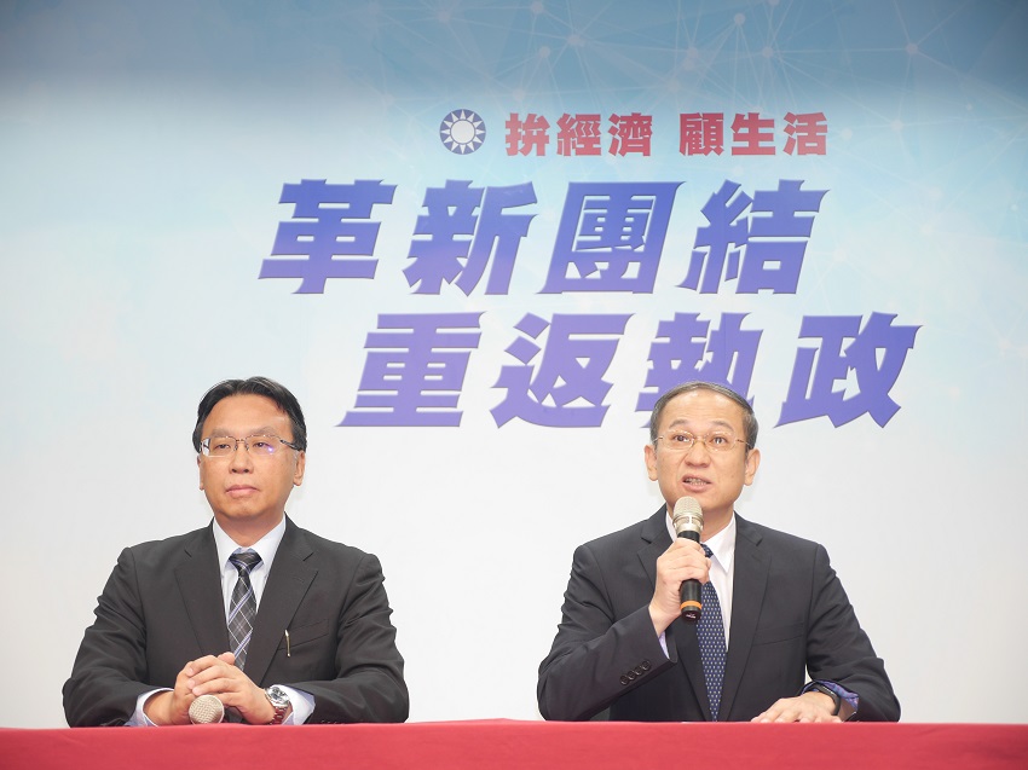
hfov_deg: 27.8
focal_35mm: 70
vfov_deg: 21.0
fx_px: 2078
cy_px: 385
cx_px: 514
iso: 200
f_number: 2.8
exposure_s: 1/25
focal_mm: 35
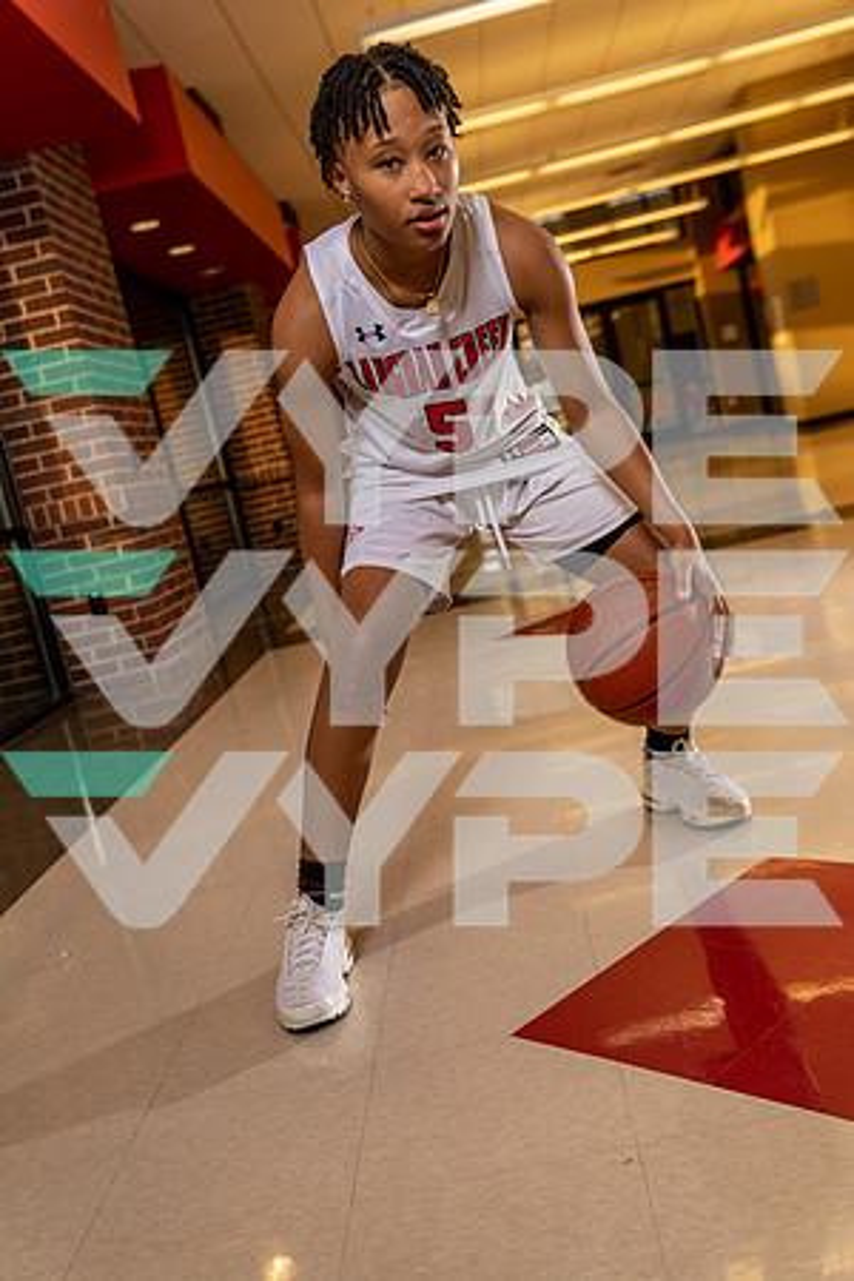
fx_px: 1281
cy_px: 640
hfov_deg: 36.9
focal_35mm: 36
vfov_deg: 53.1
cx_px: 427
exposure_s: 1/250
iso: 320
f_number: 3.2
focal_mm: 36
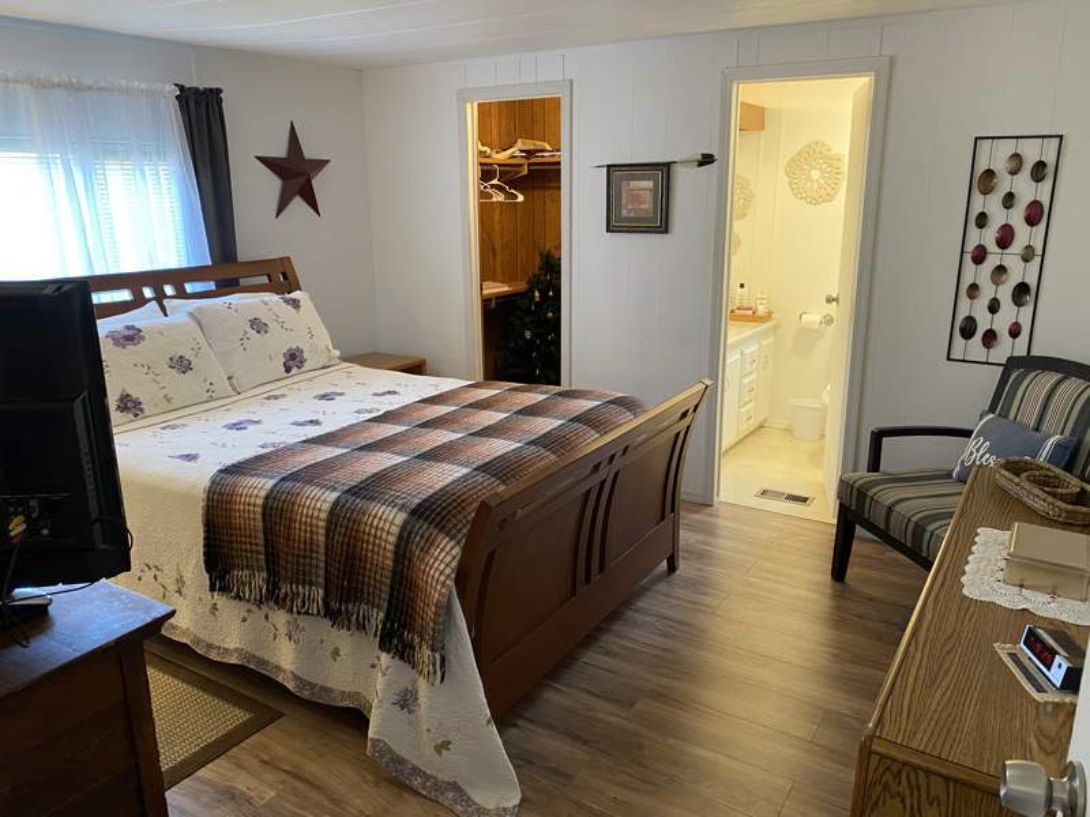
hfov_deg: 67.3
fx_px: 819
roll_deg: +0.6
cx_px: 545
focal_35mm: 26
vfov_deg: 53.1
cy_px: 408
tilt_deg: -16.4
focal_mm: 4.25
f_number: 1.8
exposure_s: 1/60
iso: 250
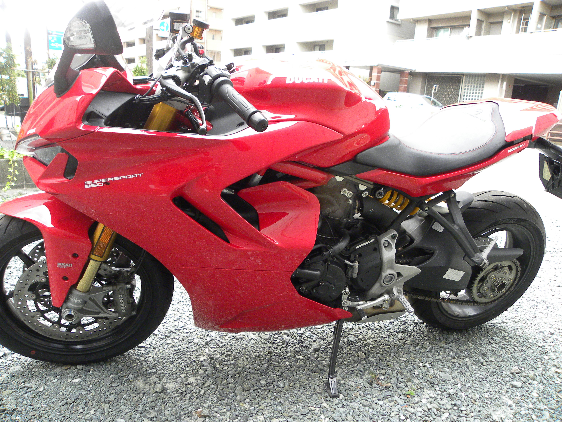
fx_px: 422
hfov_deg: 67.3
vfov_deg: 53.1
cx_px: 281
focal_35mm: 26
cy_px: 211
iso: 195
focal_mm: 4.6
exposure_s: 1/61.4
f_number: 2.8
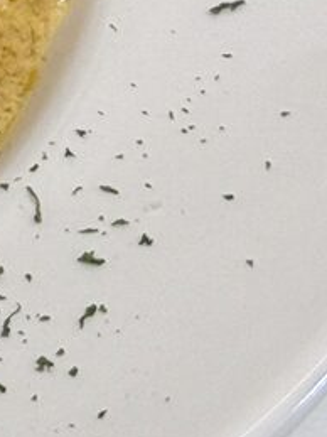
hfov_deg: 4.8
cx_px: -630
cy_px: -552
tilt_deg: -37.4
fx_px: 3744
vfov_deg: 6.4
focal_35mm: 297
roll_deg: +1.7
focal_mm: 6.76
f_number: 1.78
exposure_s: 1/60
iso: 64
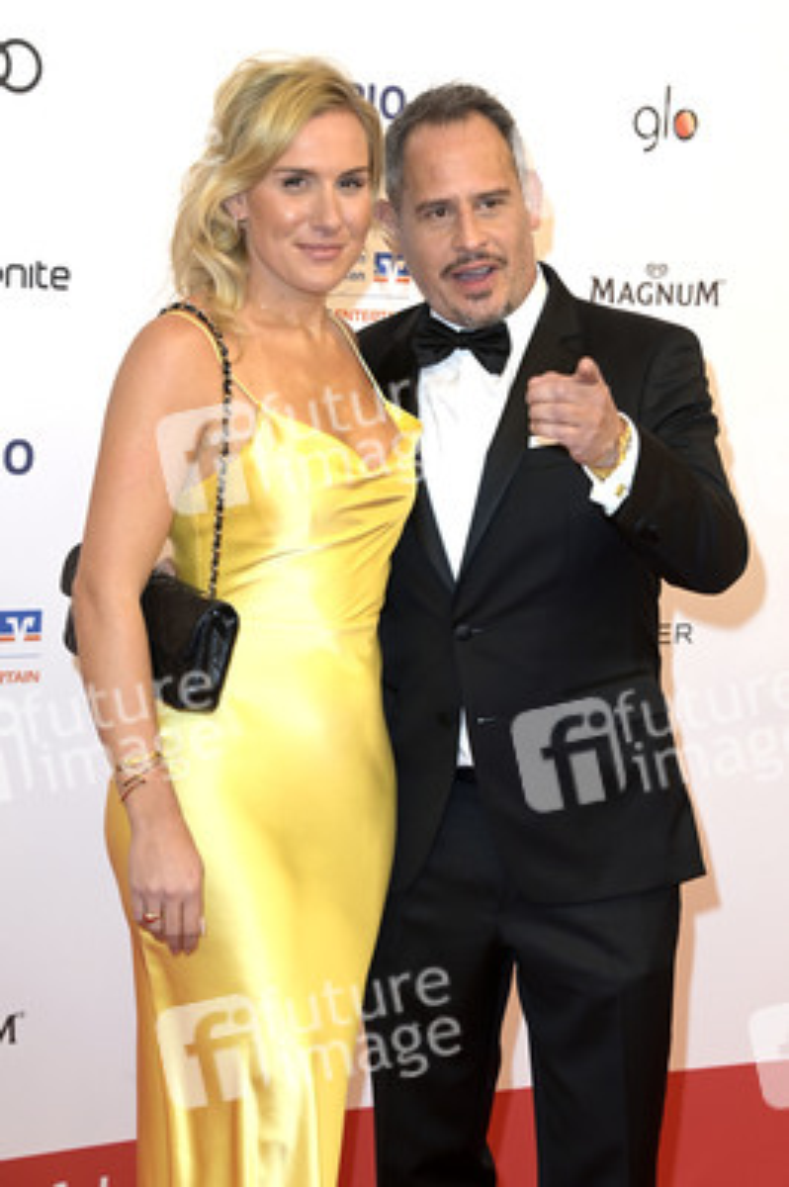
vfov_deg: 22.6
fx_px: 2964
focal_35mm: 90
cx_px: 394
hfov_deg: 15.2
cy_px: 594
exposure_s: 1/250
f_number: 6.3
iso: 400
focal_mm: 90
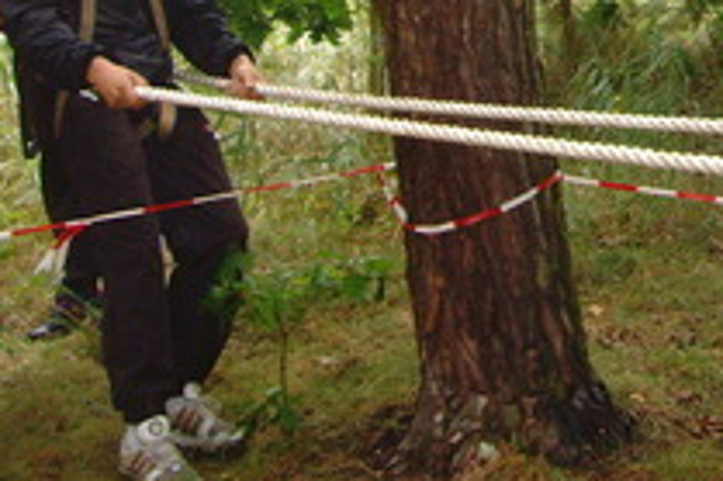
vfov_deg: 13.7
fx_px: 1946
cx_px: 834
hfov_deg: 19.9
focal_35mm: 97
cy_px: -99
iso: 200
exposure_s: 1/45
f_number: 3.5
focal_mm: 6.6
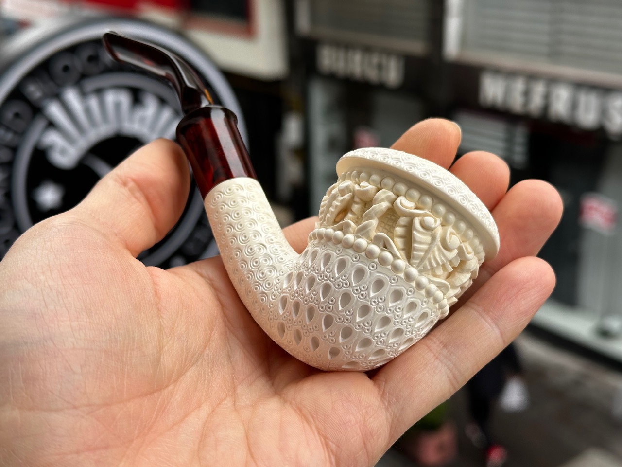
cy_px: 234
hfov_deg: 39.7
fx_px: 862
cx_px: 311
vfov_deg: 30.3
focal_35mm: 48
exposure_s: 1/587
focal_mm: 6.86
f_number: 1.78
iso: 64
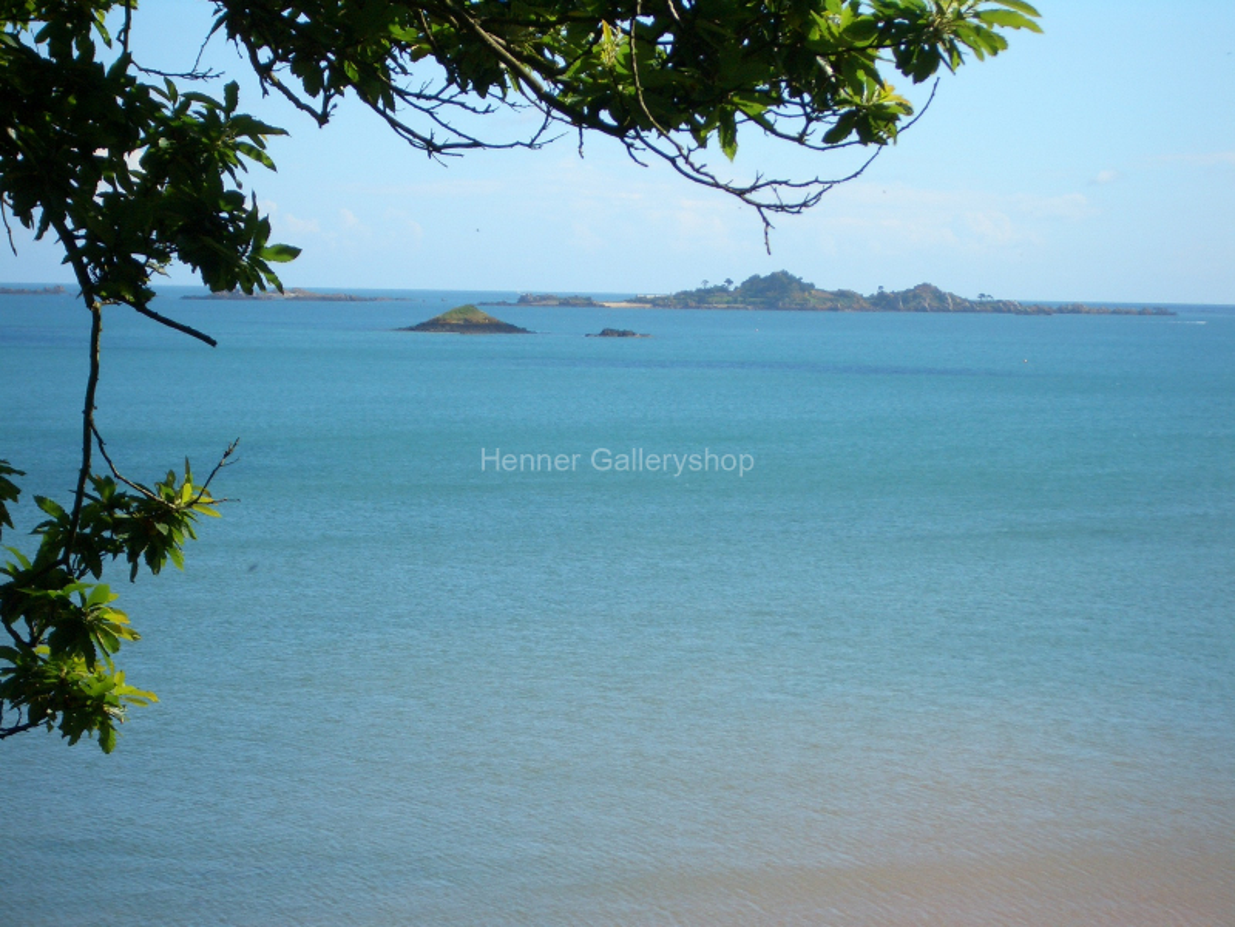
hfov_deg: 18.7
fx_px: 3746
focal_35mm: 105
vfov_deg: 14.1
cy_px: 464
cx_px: 618
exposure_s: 1/320
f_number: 4.8
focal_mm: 17.4
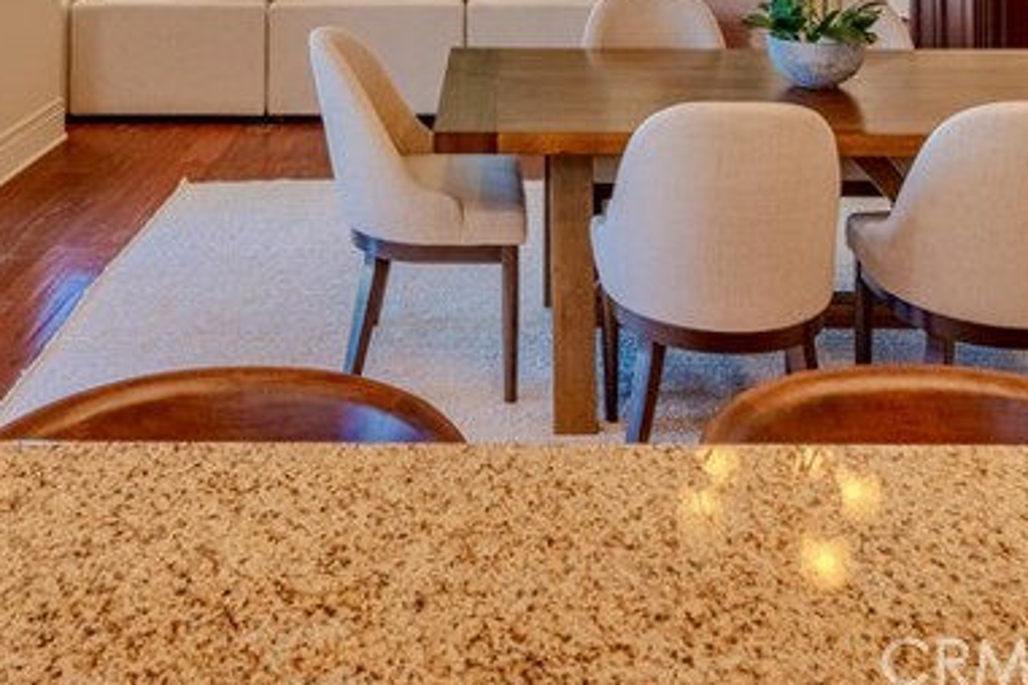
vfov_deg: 26.3
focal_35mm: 43
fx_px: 1228
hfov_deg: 45.4
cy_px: -218
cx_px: 499
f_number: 8
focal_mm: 16
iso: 800
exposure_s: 1/125
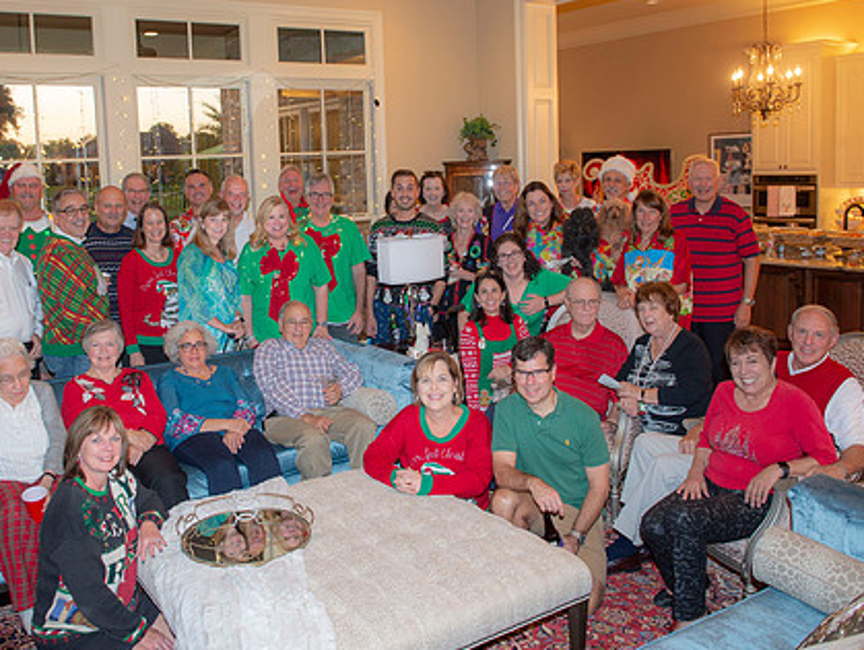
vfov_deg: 42.7
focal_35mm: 33
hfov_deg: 55.1
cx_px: 364
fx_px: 824
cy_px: 246
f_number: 3.5
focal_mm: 24
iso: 800
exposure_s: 1/60
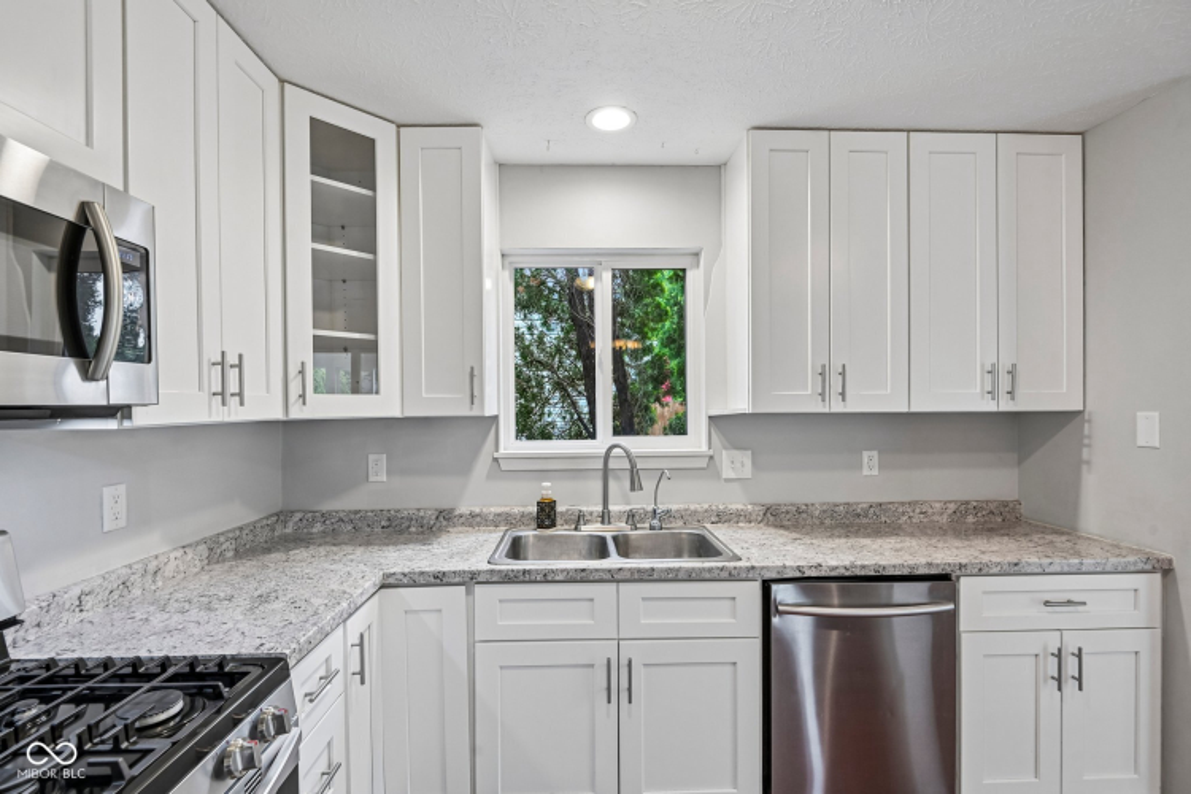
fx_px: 529
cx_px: 596
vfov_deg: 73.7
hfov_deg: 96.7
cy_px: 397
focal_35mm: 16
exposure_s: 1/13
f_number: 8
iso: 400
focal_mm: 16
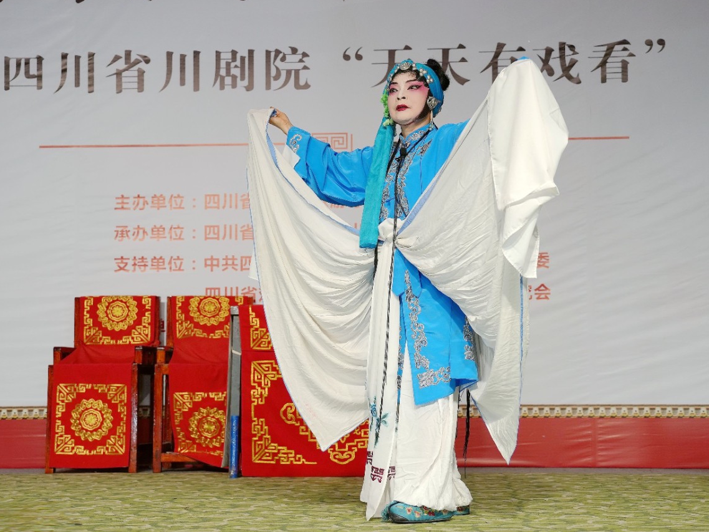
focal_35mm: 58
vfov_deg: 25.2
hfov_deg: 33.2
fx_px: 1188
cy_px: 268
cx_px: 390
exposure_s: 1/160
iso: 250
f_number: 4
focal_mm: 49
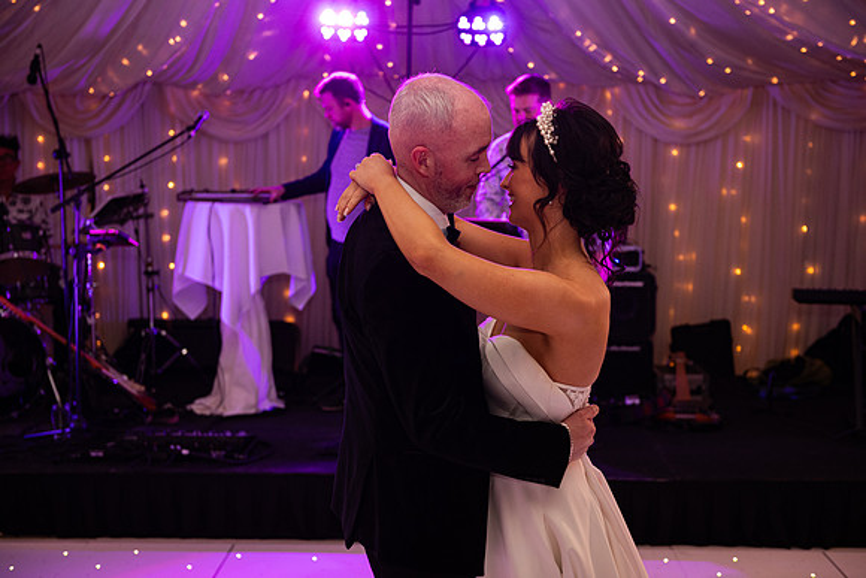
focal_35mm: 52
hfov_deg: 38.2
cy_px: 289
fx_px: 1251
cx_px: 433
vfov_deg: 26.0
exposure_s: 1/160
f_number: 3.5
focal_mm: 52
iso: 1000
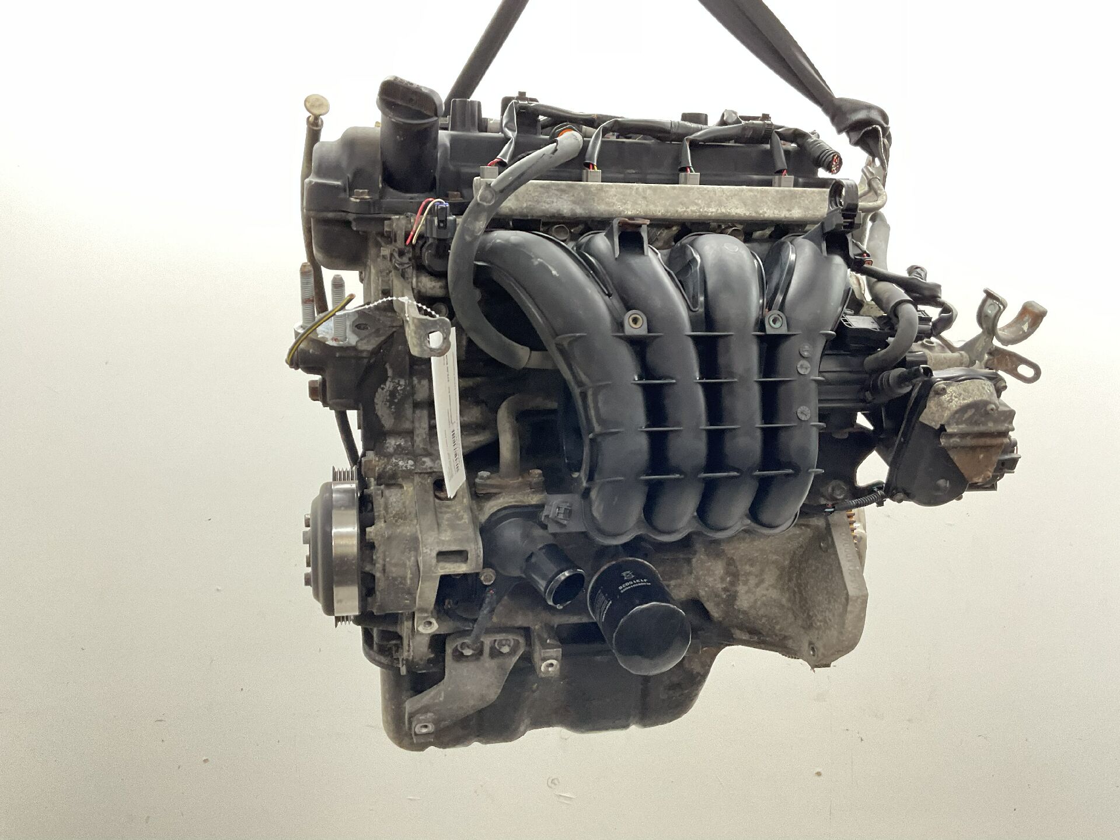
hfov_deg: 61.7
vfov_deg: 48.2
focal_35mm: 29
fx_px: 938
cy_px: 420
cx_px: 560
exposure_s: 1/50
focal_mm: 3
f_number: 1.8
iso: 200
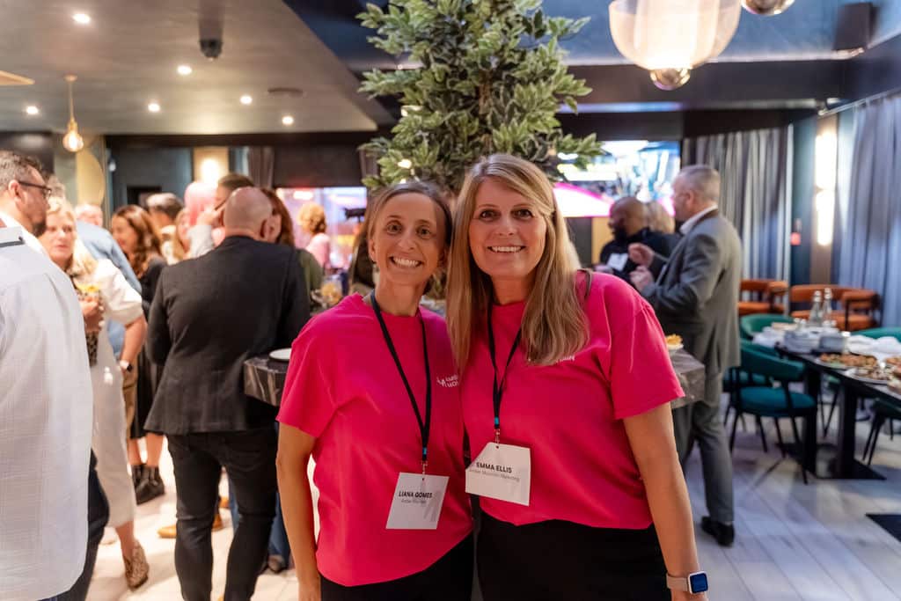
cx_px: 450
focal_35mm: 28
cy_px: 300
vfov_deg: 46.4
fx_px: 701
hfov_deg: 65.5
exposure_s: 1/125
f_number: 2.8
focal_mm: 28
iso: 6400
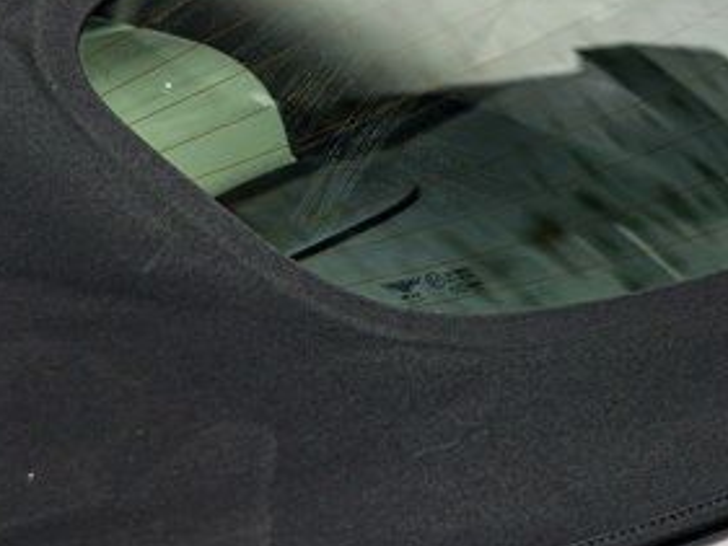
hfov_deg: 13.4
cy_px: 188
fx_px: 3093
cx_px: 194
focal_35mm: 147
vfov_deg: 10.1
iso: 1600
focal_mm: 42
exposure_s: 1/125
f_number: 4
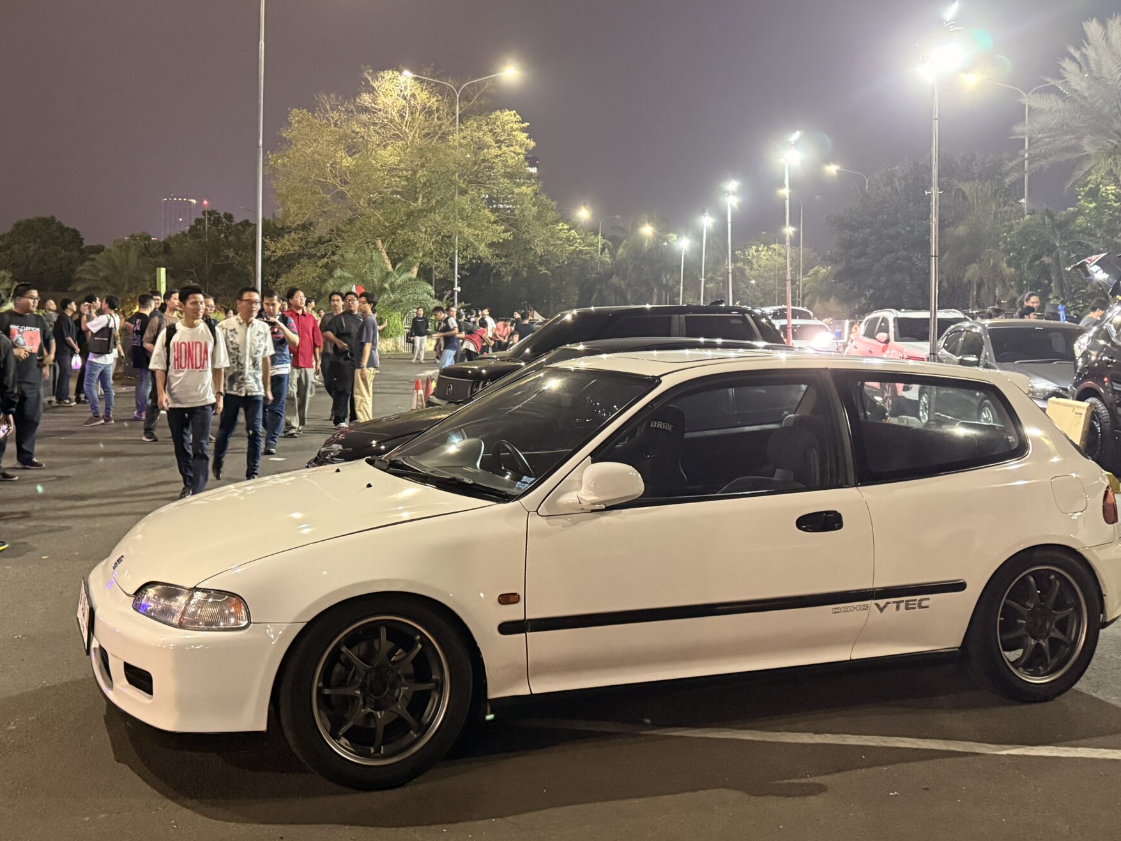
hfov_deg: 52.1
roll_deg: -0.7
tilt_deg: +0.9
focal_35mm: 35
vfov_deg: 40.4
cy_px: 316
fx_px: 1134
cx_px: 426
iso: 800
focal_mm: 6.76
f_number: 1.78
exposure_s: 1/33
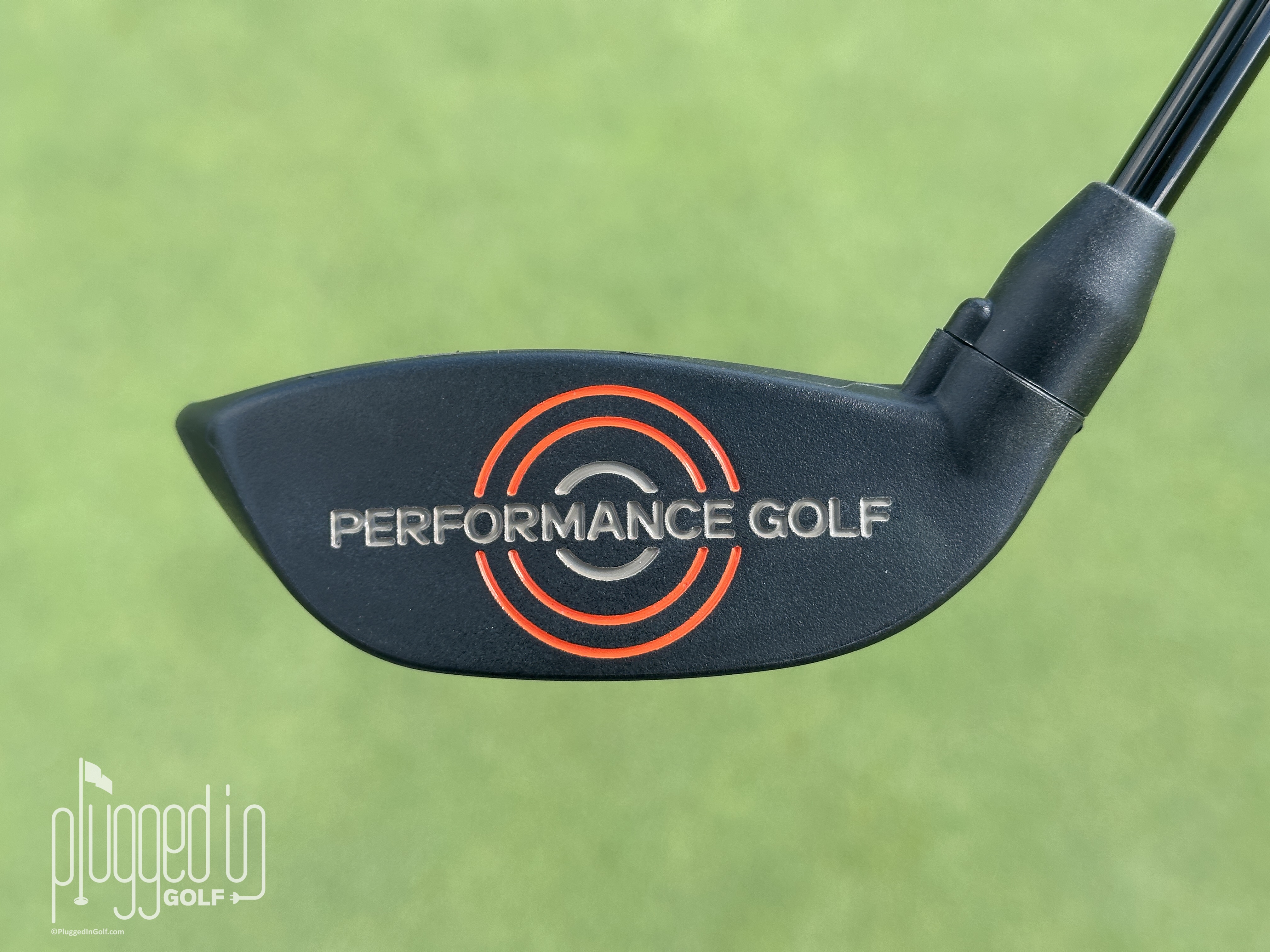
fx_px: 1761
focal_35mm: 48
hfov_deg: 39.7
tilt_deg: -57.0
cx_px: 635
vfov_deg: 30.3
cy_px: 476
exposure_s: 1/597
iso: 64
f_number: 1.78
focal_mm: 6.86
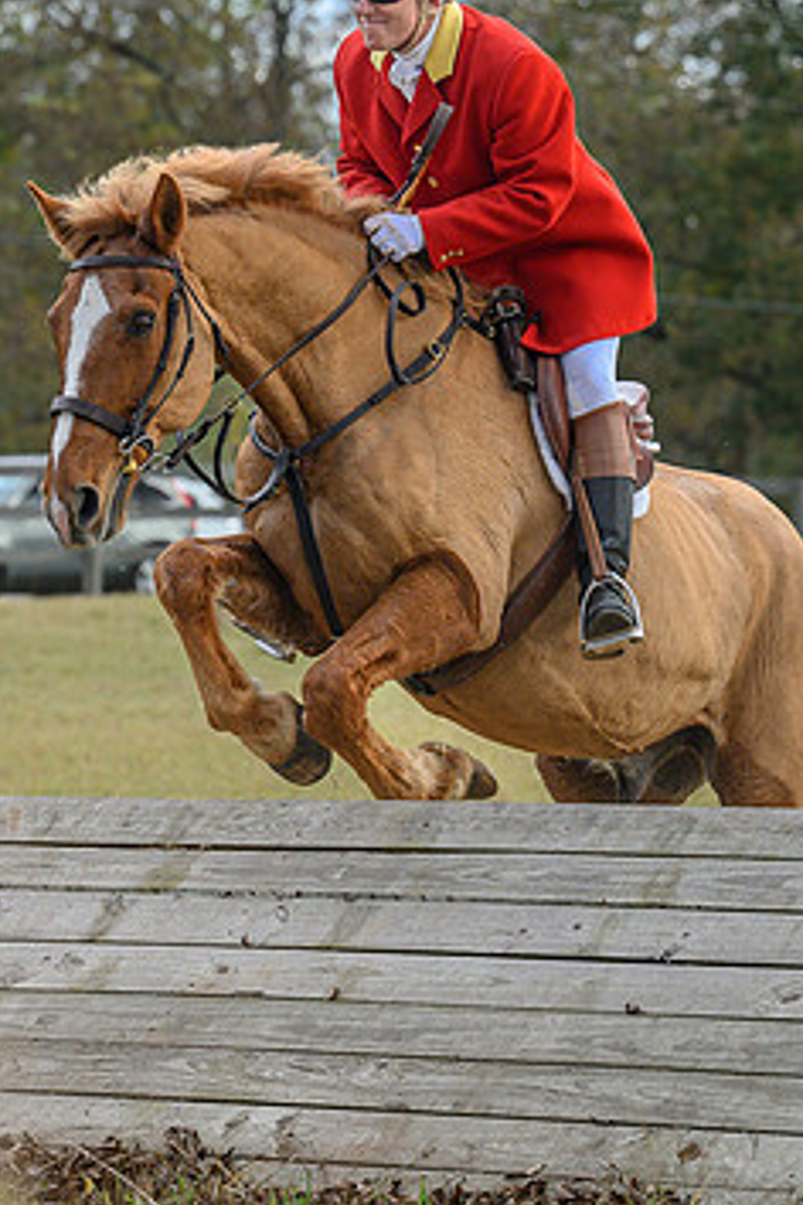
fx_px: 7594
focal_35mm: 227
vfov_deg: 9.1
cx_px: -57
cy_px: 485
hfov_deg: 6.0
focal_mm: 102
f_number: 3.5
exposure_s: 1/1000
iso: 640
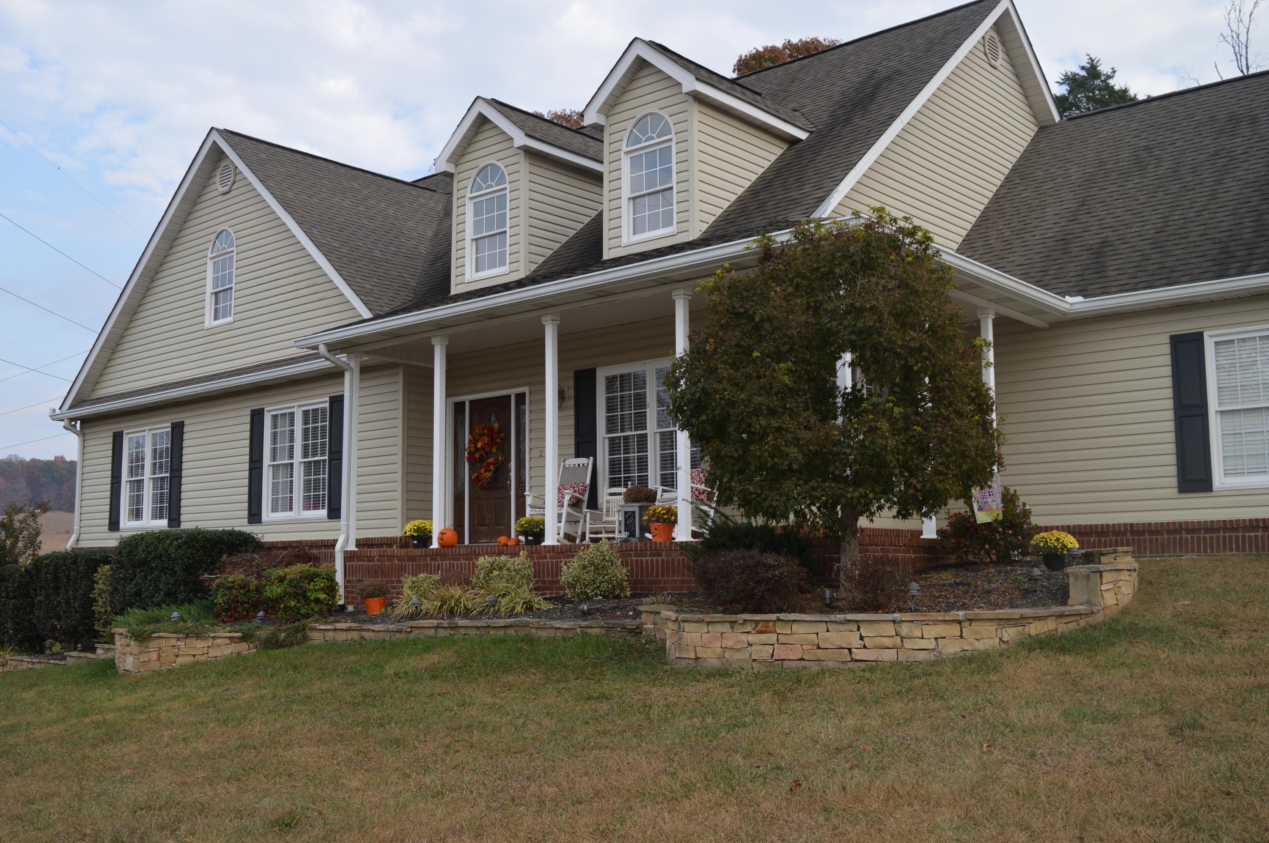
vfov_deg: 36.8
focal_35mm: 36
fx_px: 1268
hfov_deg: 53.2
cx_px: 634
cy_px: 422
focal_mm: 24
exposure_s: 1/200
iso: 100
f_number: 5.6
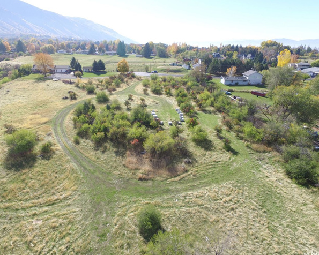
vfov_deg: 65.5
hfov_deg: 77.6
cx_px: 152
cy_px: 128
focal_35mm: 21
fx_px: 198
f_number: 2.8
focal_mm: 3.61
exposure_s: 1/493
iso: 100
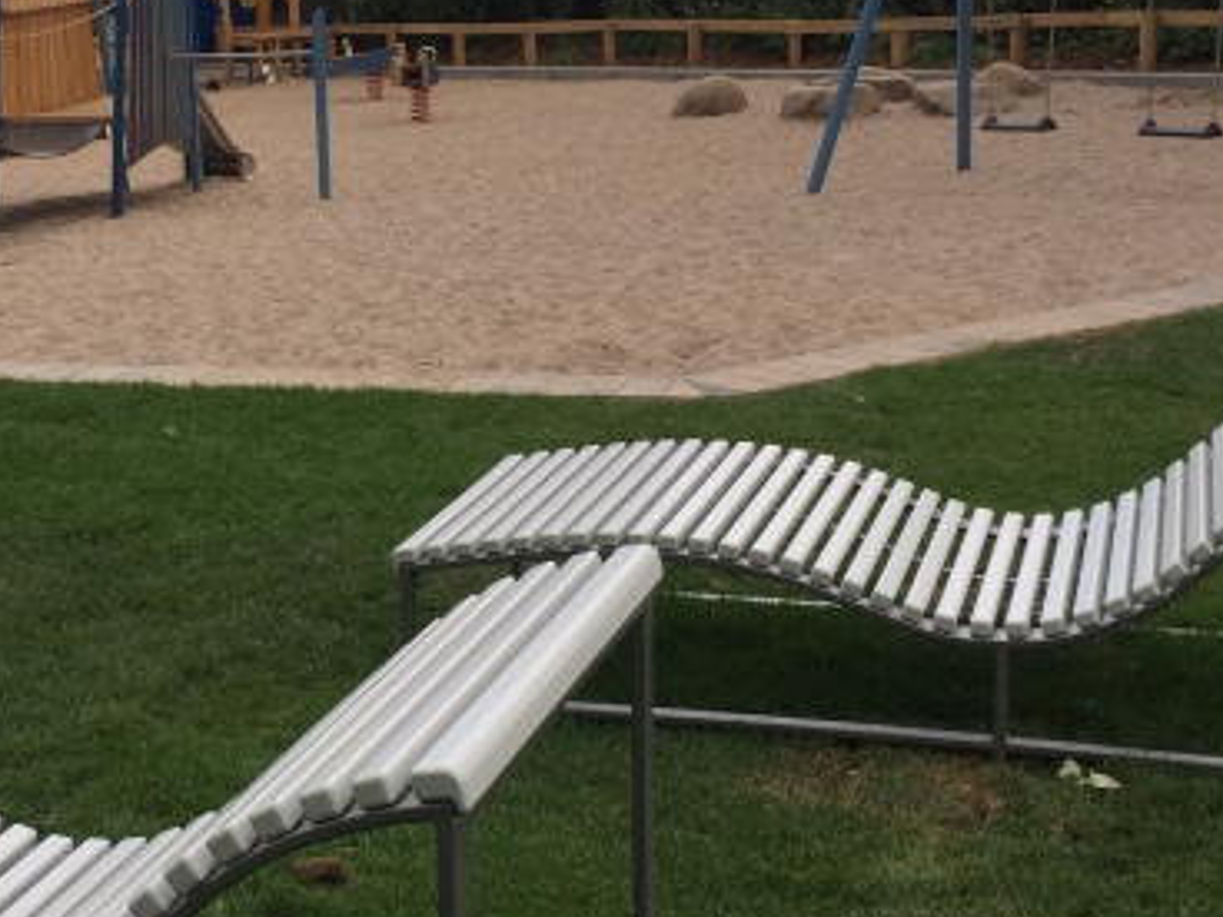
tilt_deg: -11.3
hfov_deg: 30.0
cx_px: 253
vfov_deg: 23.3
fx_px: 2226
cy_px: 392
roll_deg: +2.5
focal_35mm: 63
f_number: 2.2
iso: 32
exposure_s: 1/377
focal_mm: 4.15
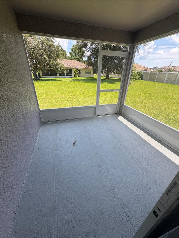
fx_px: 97
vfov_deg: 102.1
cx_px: 90
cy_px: 119
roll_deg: -2.2
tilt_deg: -26.0
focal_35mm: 14
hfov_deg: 85.7
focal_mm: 2.22
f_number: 2.2
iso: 40
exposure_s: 1/383
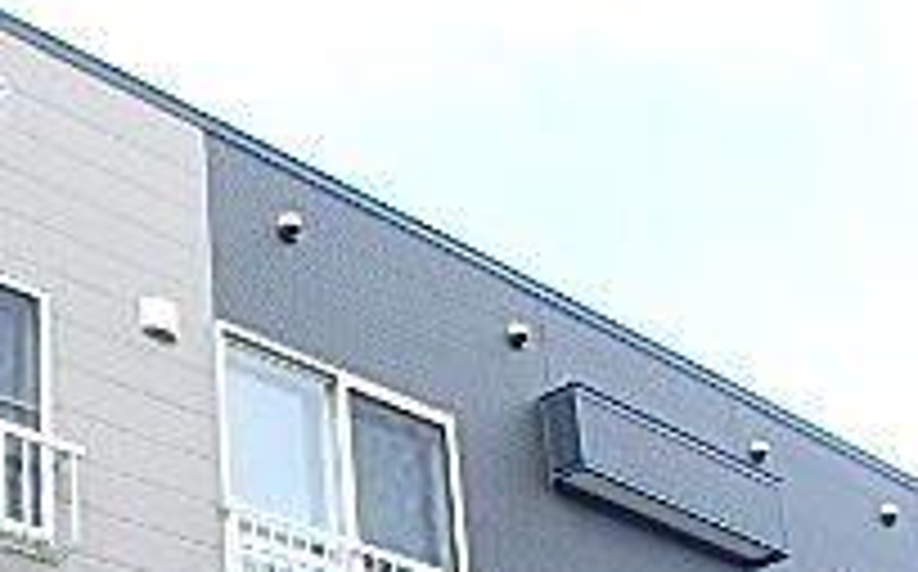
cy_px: 784
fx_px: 1749
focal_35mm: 70
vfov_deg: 17.2
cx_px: 216
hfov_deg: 28.9
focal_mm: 3.7
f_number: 6
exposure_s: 1/60
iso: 125
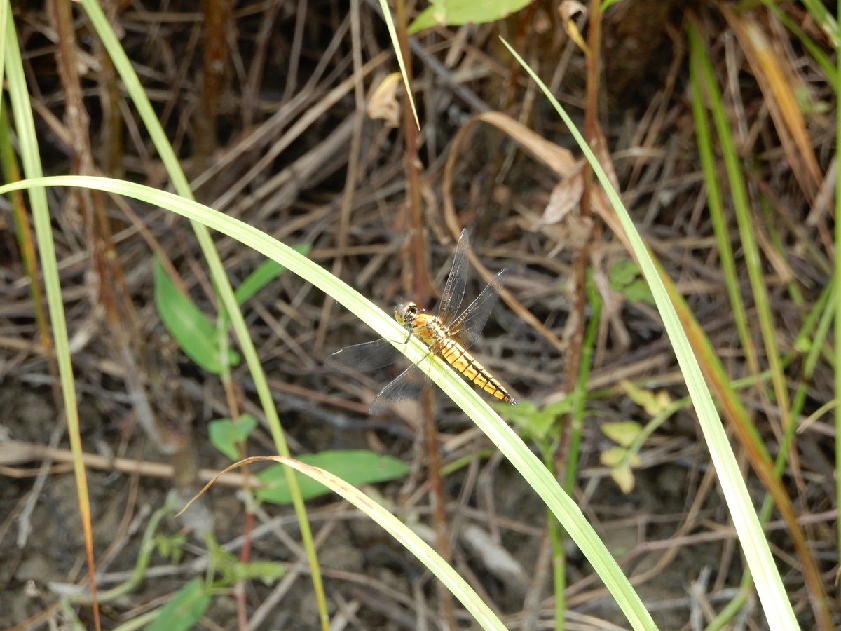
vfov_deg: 6.6
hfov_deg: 8.8
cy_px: 316
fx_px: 5466
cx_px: 420
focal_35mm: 225
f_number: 5.6
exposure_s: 1/60
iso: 160
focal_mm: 40.1
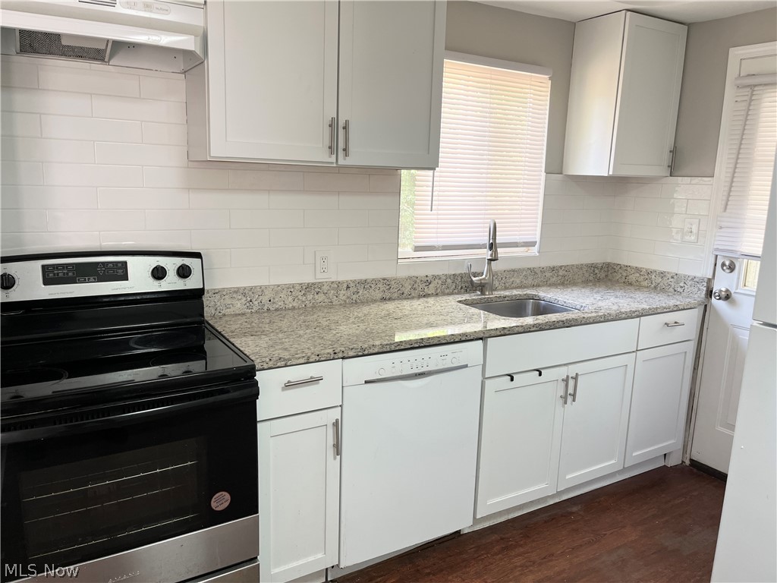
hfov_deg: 67.3
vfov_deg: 53.1
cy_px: 292
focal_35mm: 26
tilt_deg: -10.7
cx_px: 388
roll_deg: -1.4
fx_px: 584
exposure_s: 1/60
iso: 80
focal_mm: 5.1
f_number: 1.6
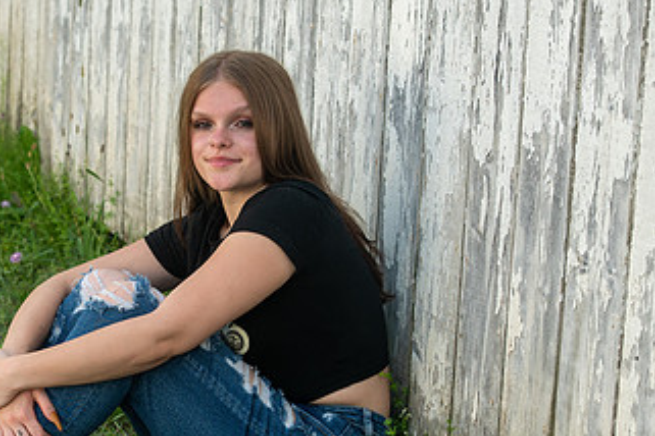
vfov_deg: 9.7
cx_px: 171
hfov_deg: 14.5
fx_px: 2565
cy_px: 291
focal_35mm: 141
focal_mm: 78
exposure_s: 1/250
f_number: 6.3
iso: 400
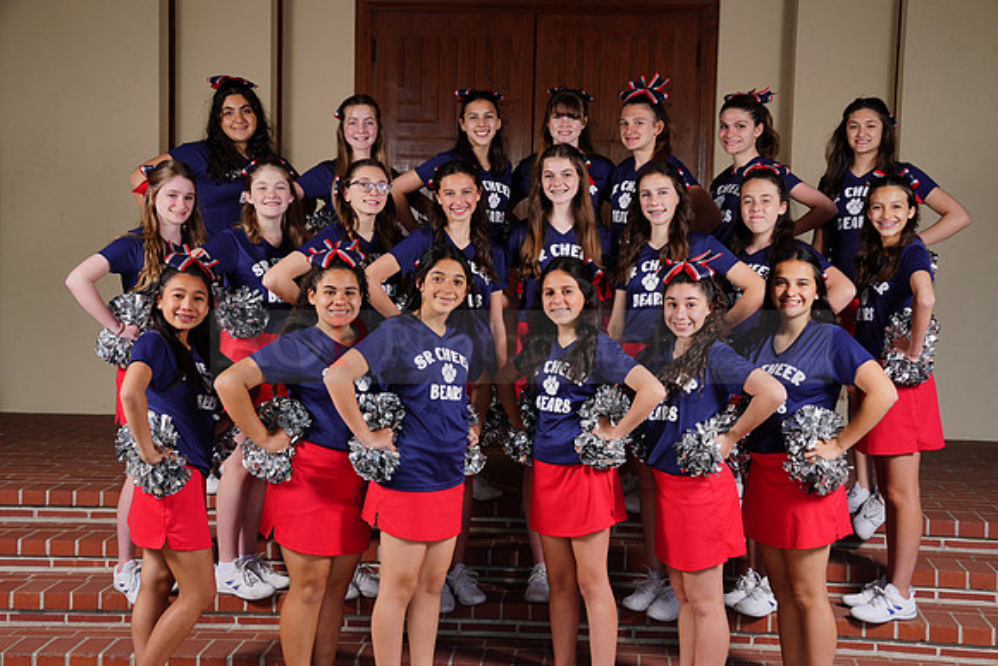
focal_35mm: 62
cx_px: 499
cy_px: 333
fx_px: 1719
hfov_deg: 32.4
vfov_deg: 21.9
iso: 200
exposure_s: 1/200
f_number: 6.3
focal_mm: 62
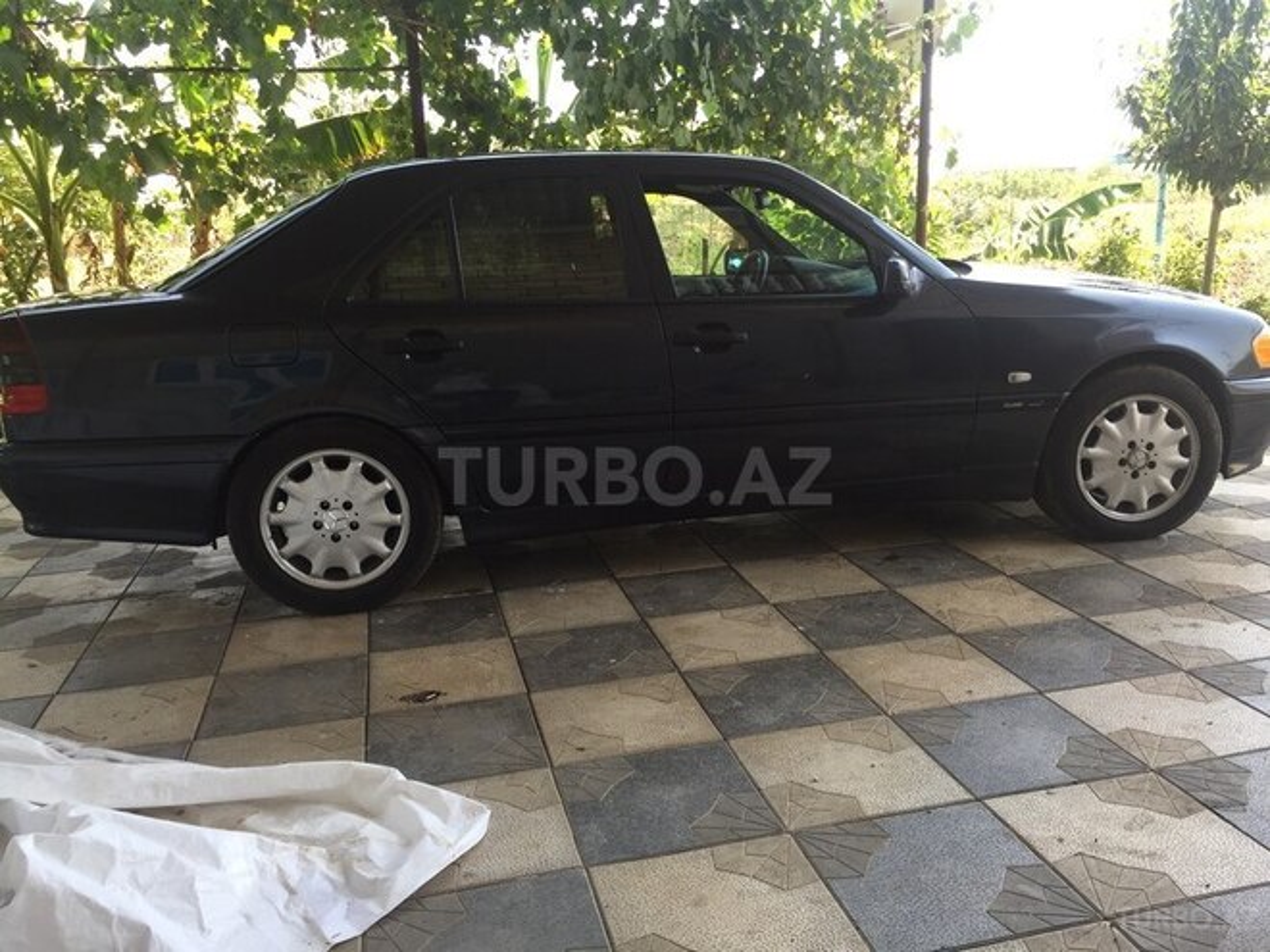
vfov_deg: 48.2
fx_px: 1064
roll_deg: +0.2
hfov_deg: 61.7
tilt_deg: -13.2
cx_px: 635
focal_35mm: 29
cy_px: 476
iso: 32
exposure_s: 1/144
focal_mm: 4.15
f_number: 2.2
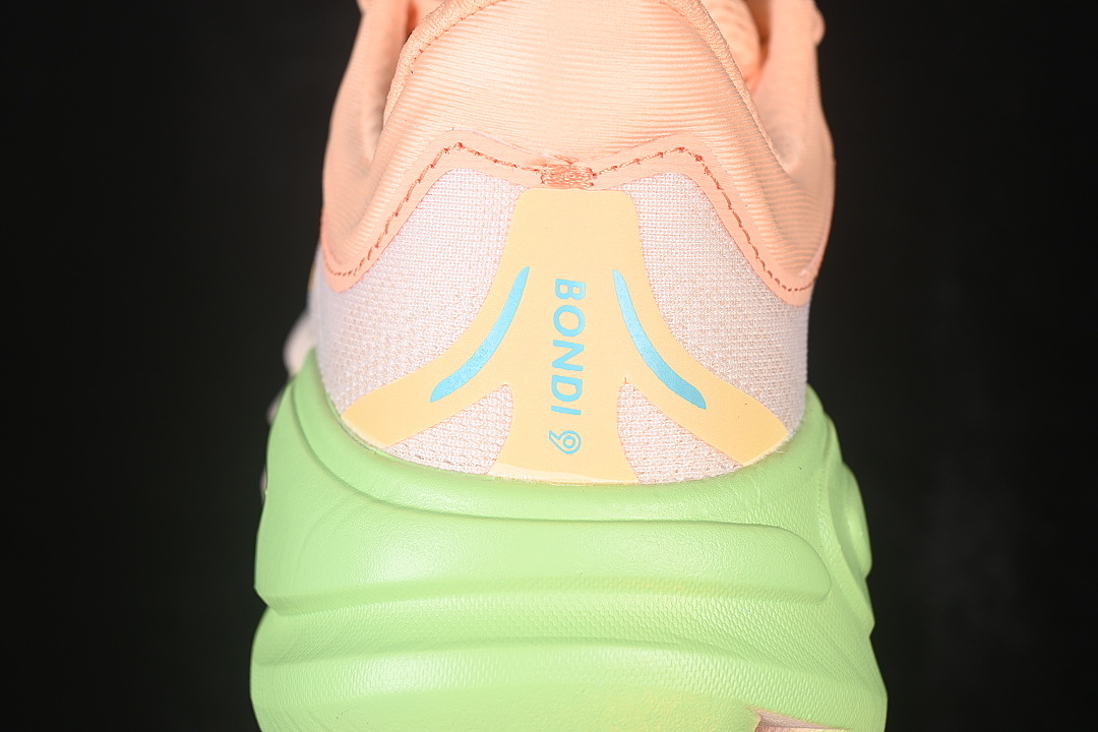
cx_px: 549
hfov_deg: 27.0
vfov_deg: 18.2
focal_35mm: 75
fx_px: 2287
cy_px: 366
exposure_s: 1/80
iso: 160
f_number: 7.1
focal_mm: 50
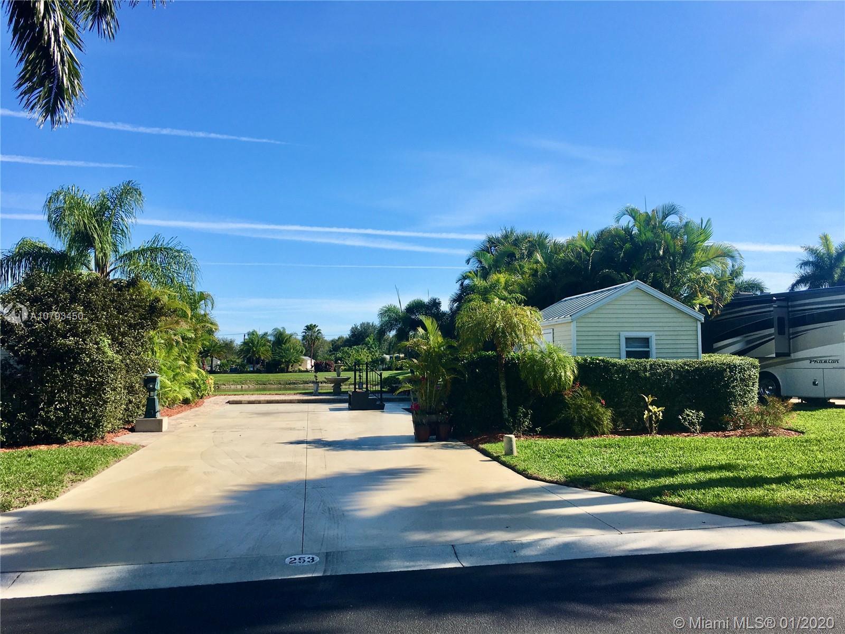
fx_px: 708
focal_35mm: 29
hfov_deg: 61.7
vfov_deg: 48.2
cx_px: 422
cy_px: 317
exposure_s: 1/1326
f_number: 2.2
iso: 25
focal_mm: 4.15
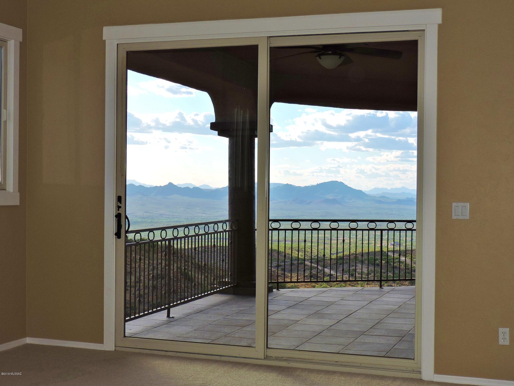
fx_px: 817
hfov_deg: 34.9
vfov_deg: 26.6
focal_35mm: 55
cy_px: 193
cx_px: 257
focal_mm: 9.8
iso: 100
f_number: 3.7
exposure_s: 1/640
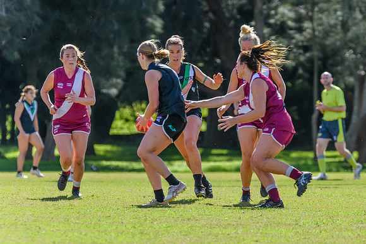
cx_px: 243
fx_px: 4304
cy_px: 111
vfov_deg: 3.3
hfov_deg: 4.9
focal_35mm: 423
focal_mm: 290
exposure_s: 1/1250
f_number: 7.1
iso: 800
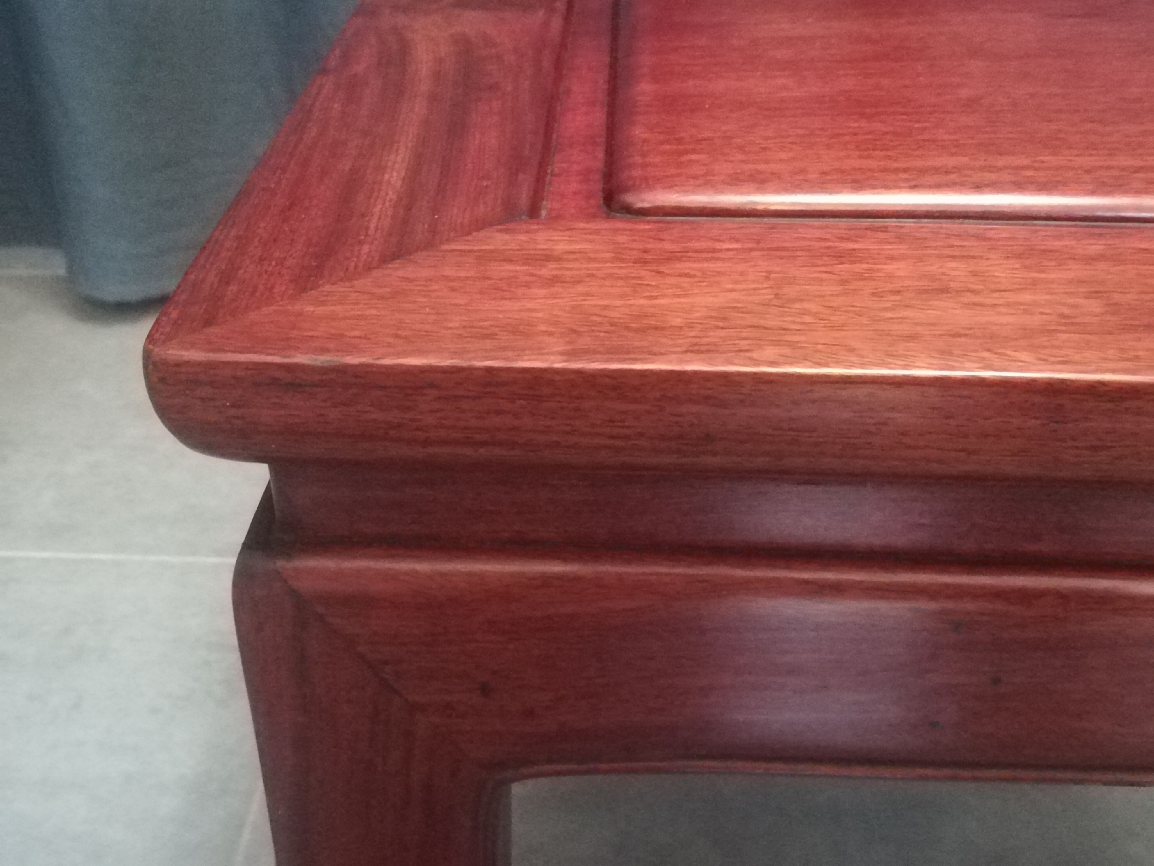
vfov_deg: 36.8
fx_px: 1300
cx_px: 577
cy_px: 433
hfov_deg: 47.9
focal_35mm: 39
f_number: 2.2
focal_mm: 3.83
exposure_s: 1/14.3
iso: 3200
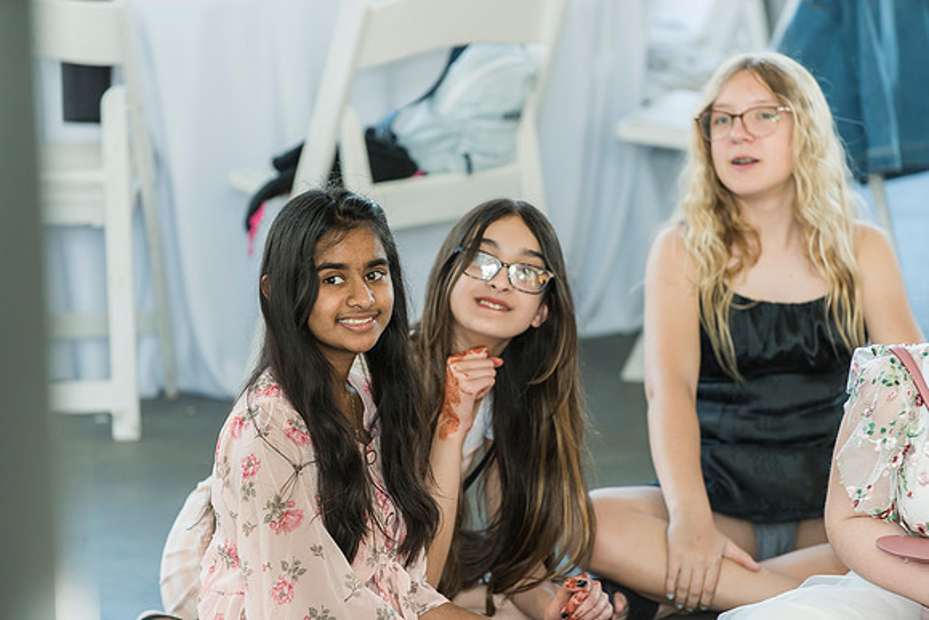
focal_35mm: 200
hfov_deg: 10.3
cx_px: 464
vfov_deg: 6.9
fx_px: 5162
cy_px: 310
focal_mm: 200
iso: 640
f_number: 4
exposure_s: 1/160
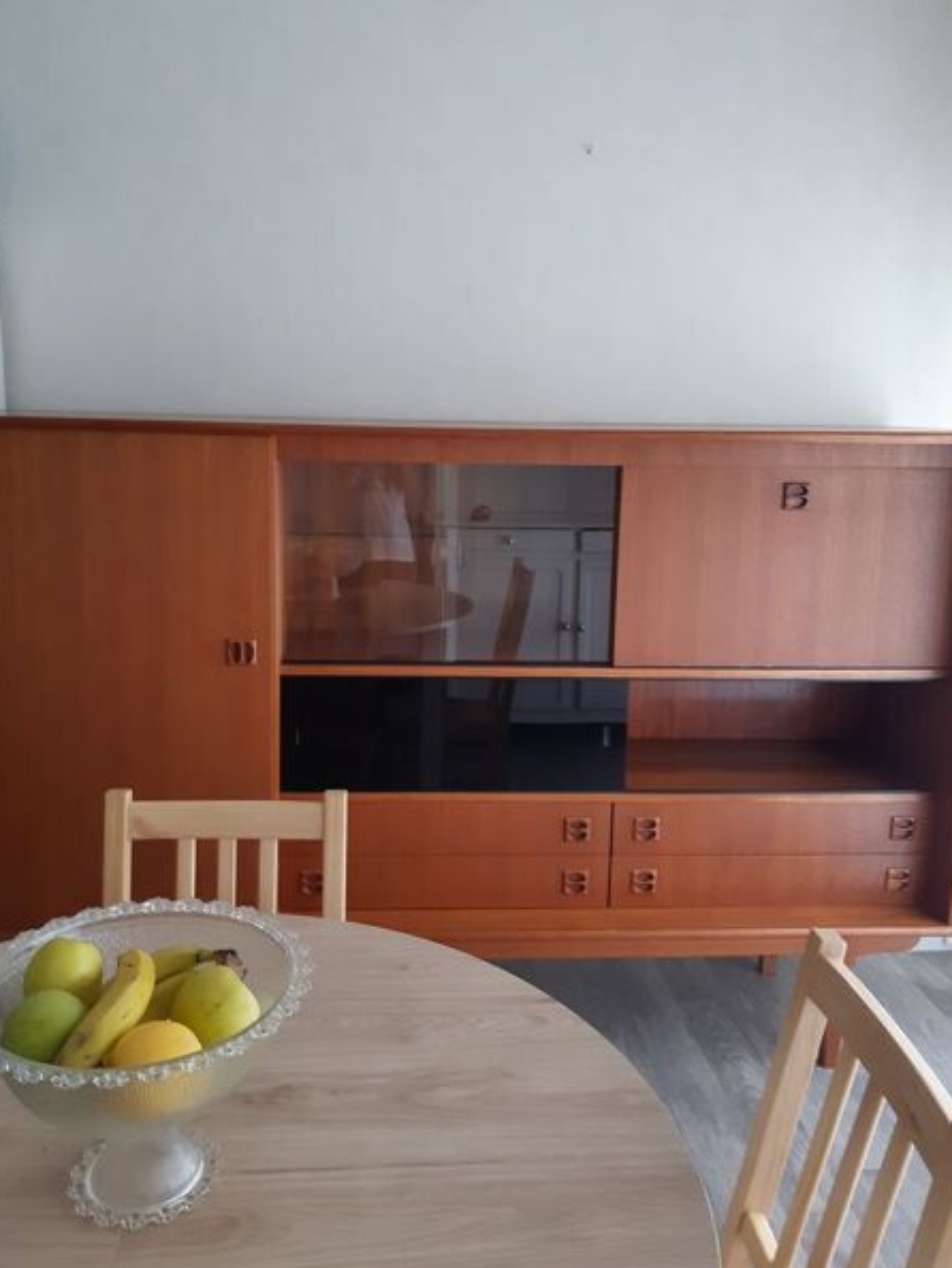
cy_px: 608
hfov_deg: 49.8
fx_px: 1026
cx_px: 467
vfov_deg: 63.4
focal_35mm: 28
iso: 125
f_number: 1.7
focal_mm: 3.92
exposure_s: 1/50
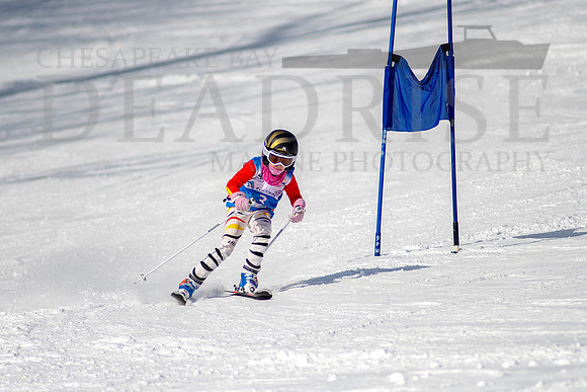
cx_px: 303
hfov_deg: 3.4
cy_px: 192
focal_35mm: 606
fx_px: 9879
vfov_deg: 2.3
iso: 100
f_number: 2.8
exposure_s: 1/6400
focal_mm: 300
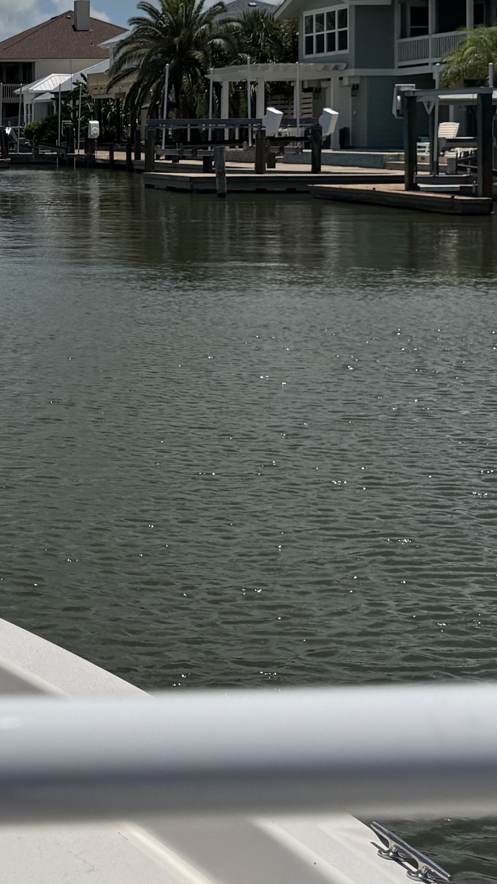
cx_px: -237
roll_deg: -0.3
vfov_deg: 29.6
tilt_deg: +1.0
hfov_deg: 16.1
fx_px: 1616
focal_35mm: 69
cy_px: 128
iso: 64
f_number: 1.78
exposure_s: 1/12346
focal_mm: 6.76
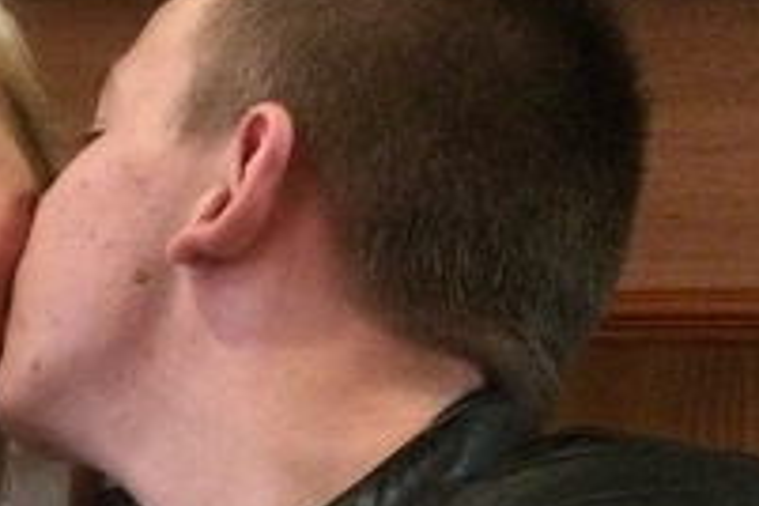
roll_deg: +1.0
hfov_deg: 22.0
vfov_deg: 14.6
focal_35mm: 90
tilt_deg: -15.3
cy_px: 646
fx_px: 1897
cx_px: 60
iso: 800
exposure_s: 1/17
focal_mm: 4.15
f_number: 2.2
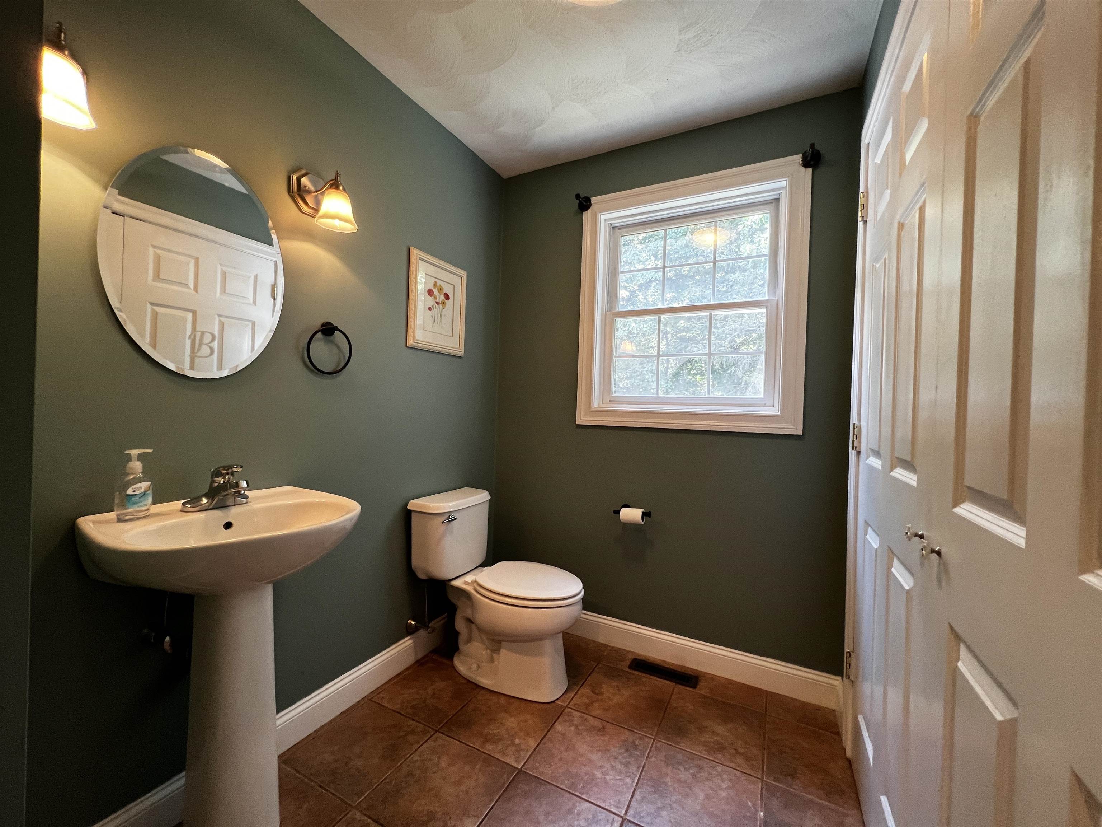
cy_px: 414
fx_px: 414
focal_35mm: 13
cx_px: 551
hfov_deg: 106.2
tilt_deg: +0.4
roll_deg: -1.0
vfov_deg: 89.9
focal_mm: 1.57
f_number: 1.8
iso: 160
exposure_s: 1/60
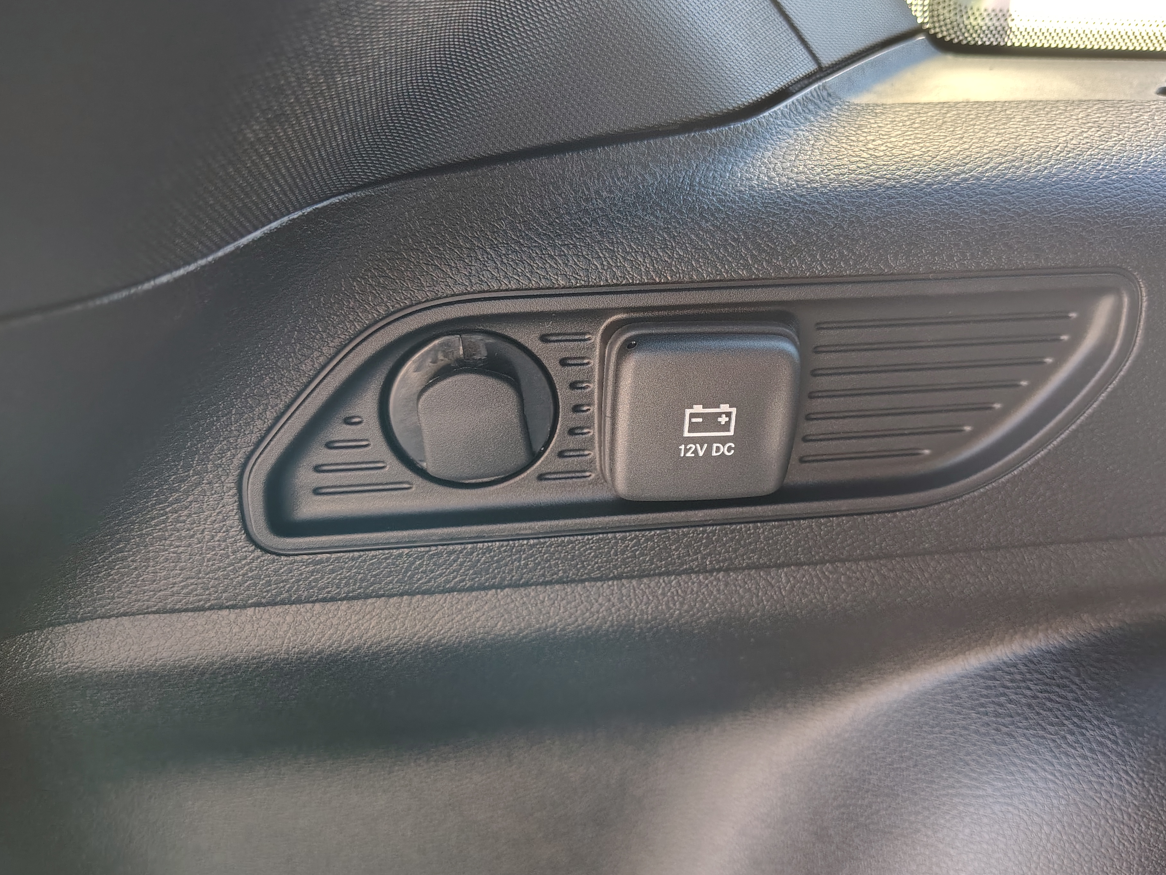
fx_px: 909
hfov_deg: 65.2
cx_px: 626
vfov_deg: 51.3
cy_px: 464
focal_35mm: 27
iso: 1494
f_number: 1.8
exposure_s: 1/50
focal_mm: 5.56
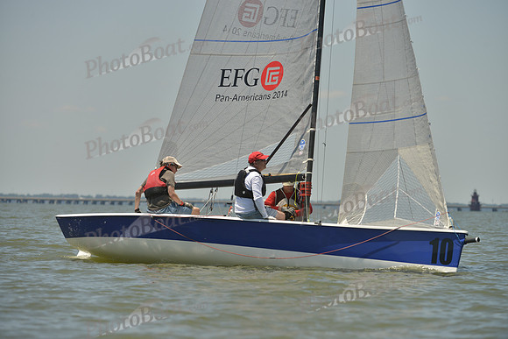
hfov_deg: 8.6
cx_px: 254
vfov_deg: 5.7
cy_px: 170
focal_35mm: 240
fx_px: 3387
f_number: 6.3
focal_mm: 240
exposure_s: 1/1250
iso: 200
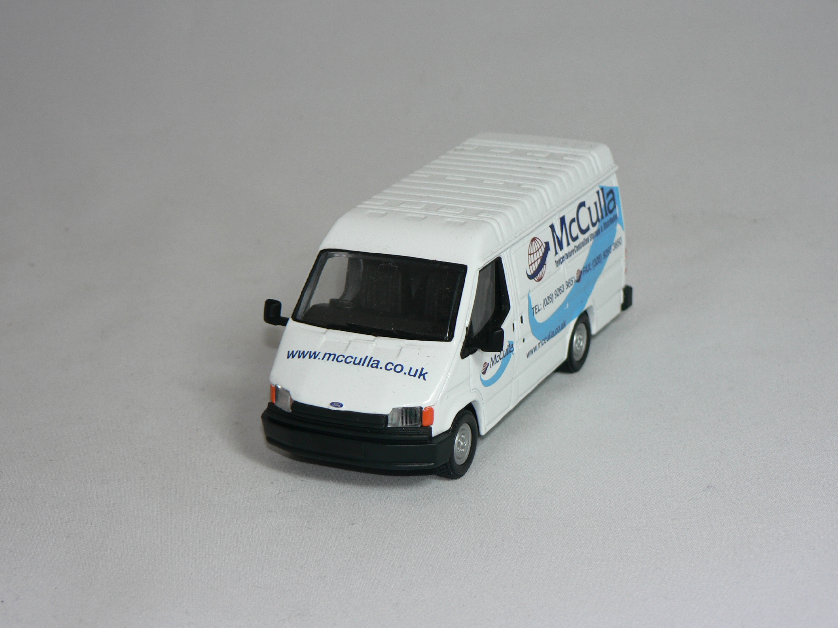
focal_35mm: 99
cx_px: 419
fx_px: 2397
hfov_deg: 19.8
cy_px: 314
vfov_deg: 14.9
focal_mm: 16.5
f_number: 3.2
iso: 80
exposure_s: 1/60
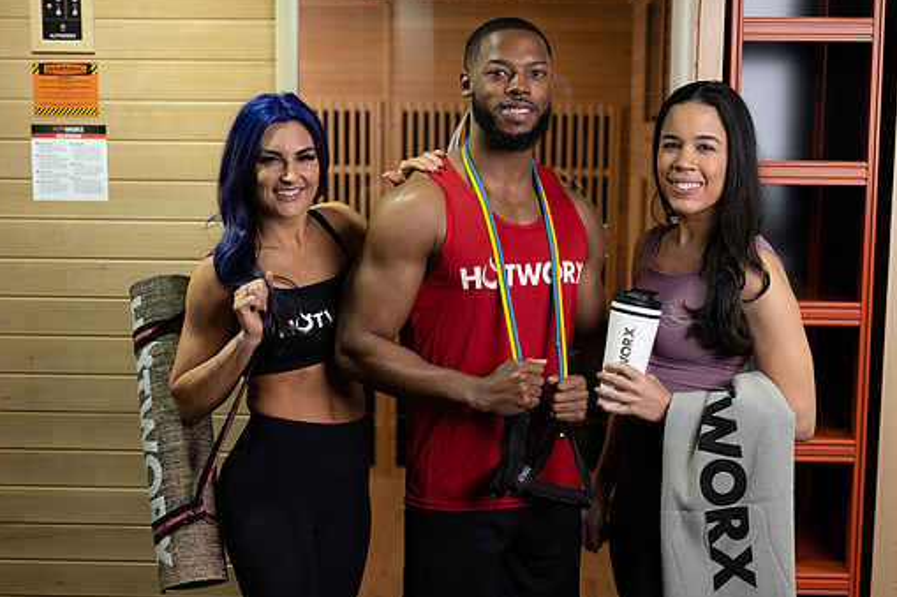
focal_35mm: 57
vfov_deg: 23.8
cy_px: 330
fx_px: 1420
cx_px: 493
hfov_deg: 35.0
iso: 200
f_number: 2.8
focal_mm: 50
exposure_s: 1/125
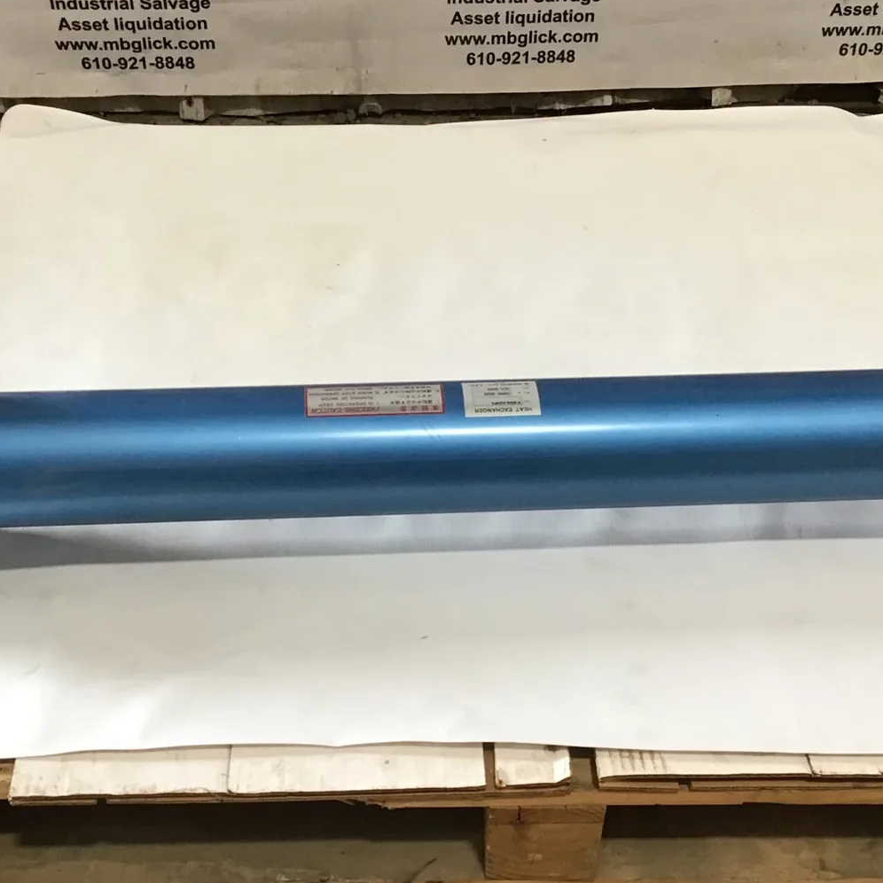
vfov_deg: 31.0
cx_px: 460
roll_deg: -3.1
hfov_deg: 31.1
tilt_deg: -43.6
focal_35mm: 55
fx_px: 1587
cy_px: 518
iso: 50
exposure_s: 1/30
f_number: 2.4
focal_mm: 3.3
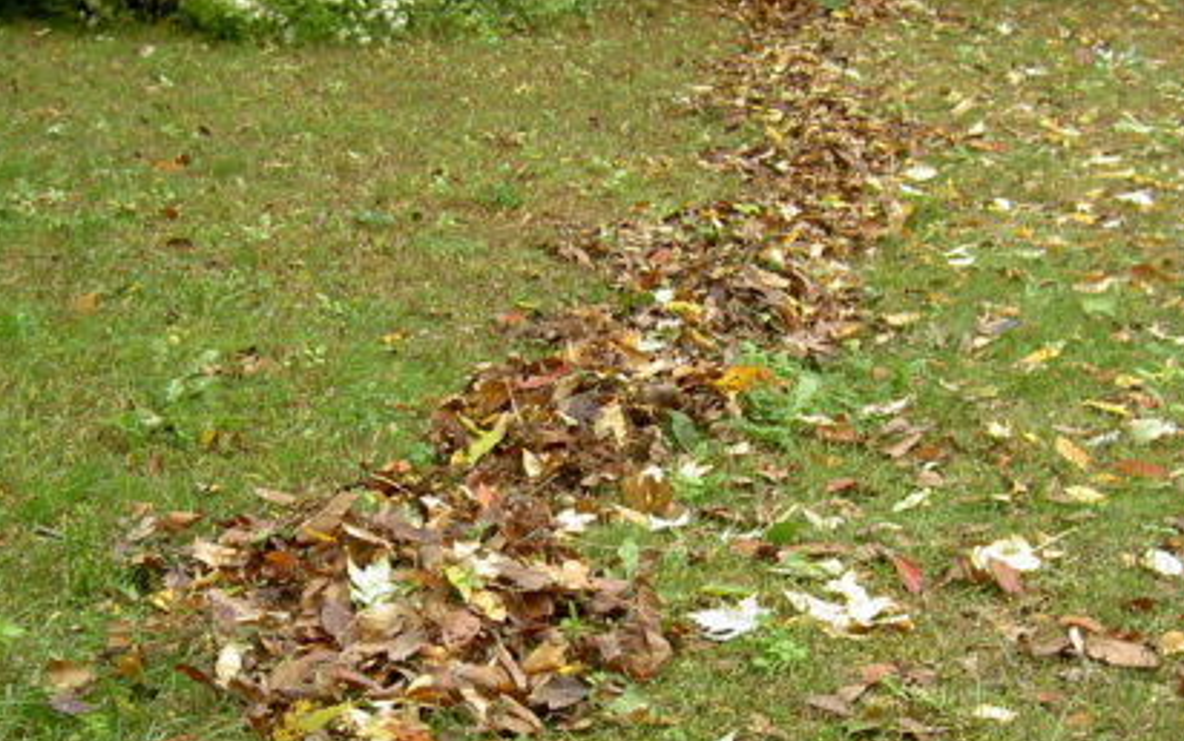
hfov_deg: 26.7
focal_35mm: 77
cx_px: 489
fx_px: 2486
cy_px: 546
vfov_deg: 16.9
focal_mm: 8
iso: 100
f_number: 2.8
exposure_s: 1/50.3
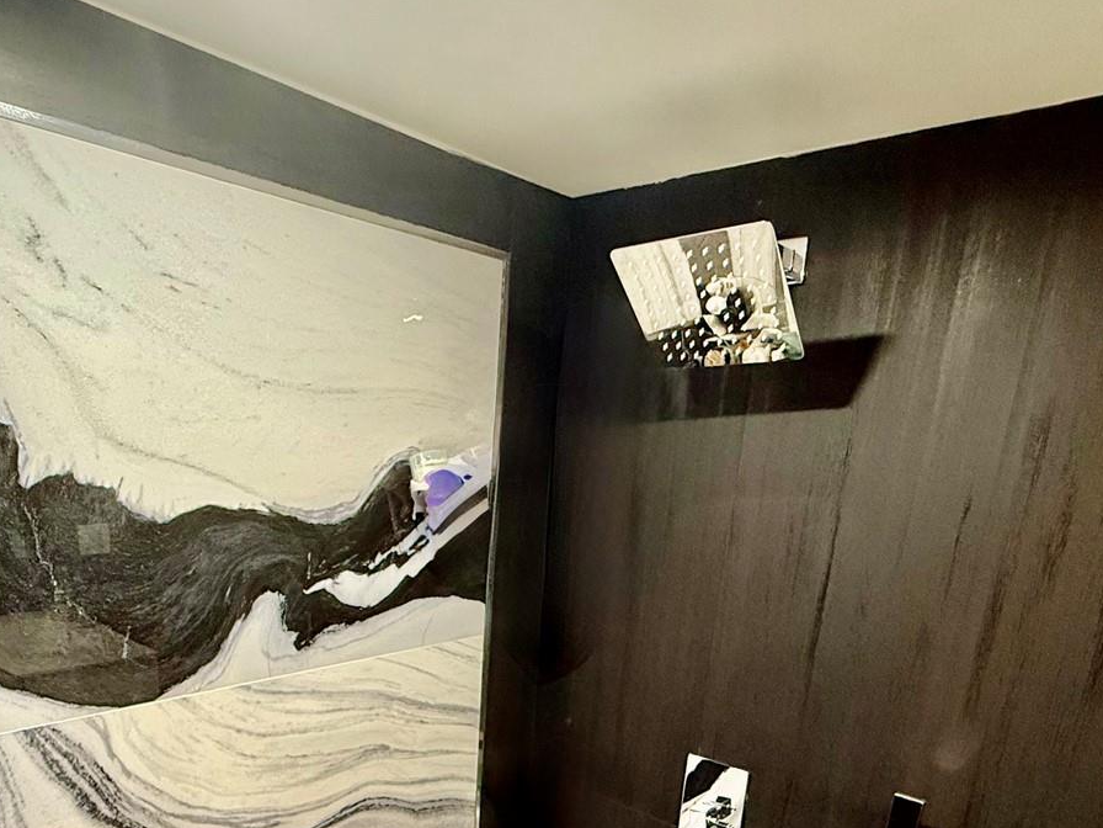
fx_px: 797
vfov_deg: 51.2
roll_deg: -2.9
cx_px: 478
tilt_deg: -15.1
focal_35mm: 25
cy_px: 673
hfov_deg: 69.1
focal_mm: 2.22
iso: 320
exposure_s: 1/60
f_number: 2.2
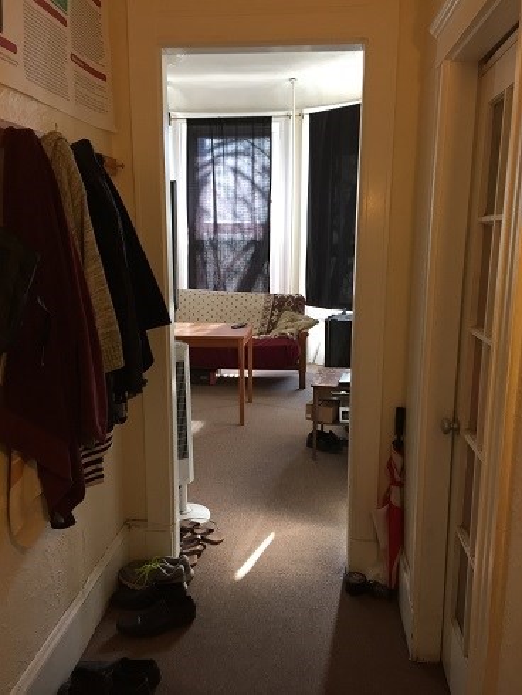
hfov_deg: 48.3
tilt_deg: -10.7
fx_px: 583
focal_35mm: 29
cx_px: 261
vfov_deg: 61.6
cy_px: 348
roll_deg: -1.1
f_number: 2.2
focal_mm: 4.15
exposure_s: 1/30
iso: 80
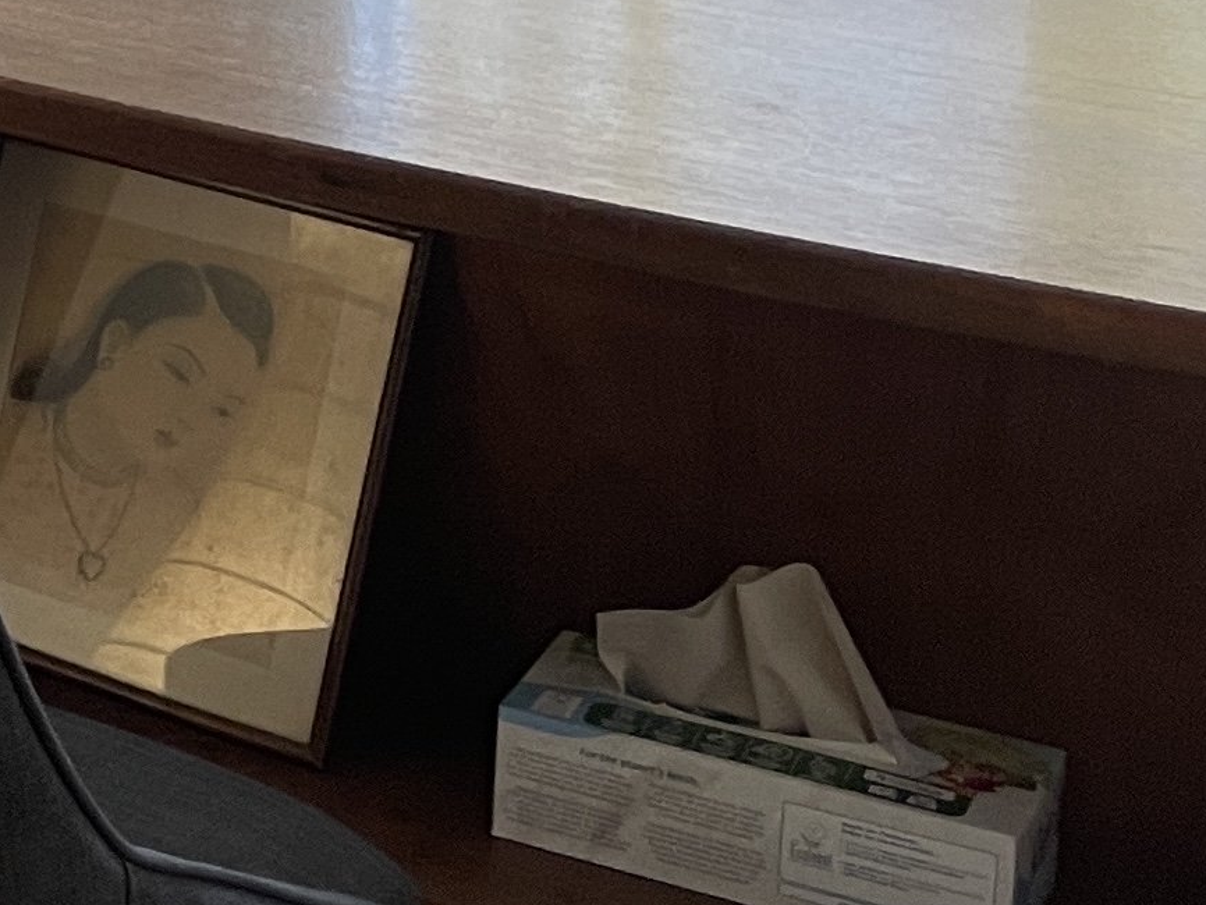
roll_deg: +0.9
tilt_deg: -8.2
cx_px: -1563
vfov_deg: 11.7
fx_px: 4217
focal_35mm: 121
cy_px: -497
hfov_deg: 13.0
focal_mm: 4.2
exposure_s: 1/50
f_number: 1.6
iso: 64
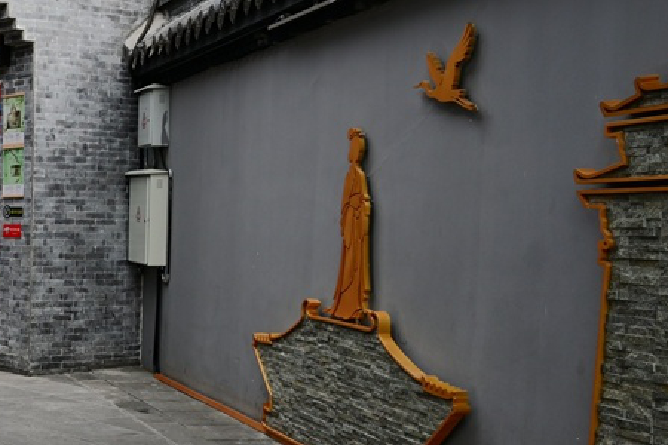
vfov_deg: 21.2
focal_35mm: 64
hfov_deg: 27.0
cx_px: -177
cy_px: 285
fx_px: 1187
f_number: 8
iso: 100
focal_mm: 24
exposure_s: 1/100
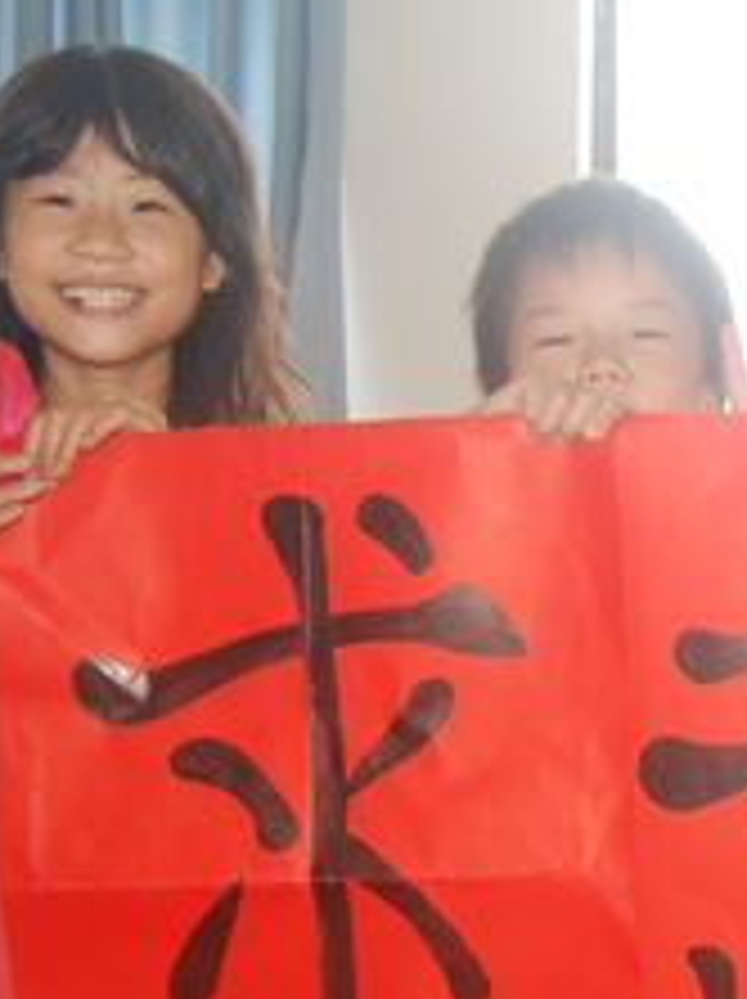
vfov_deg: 24.9
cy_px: 682
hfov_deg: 18.1
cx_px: 832
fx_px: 2249
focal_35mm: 78
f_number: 3.8
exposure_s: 1/60
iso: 400
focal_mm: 20
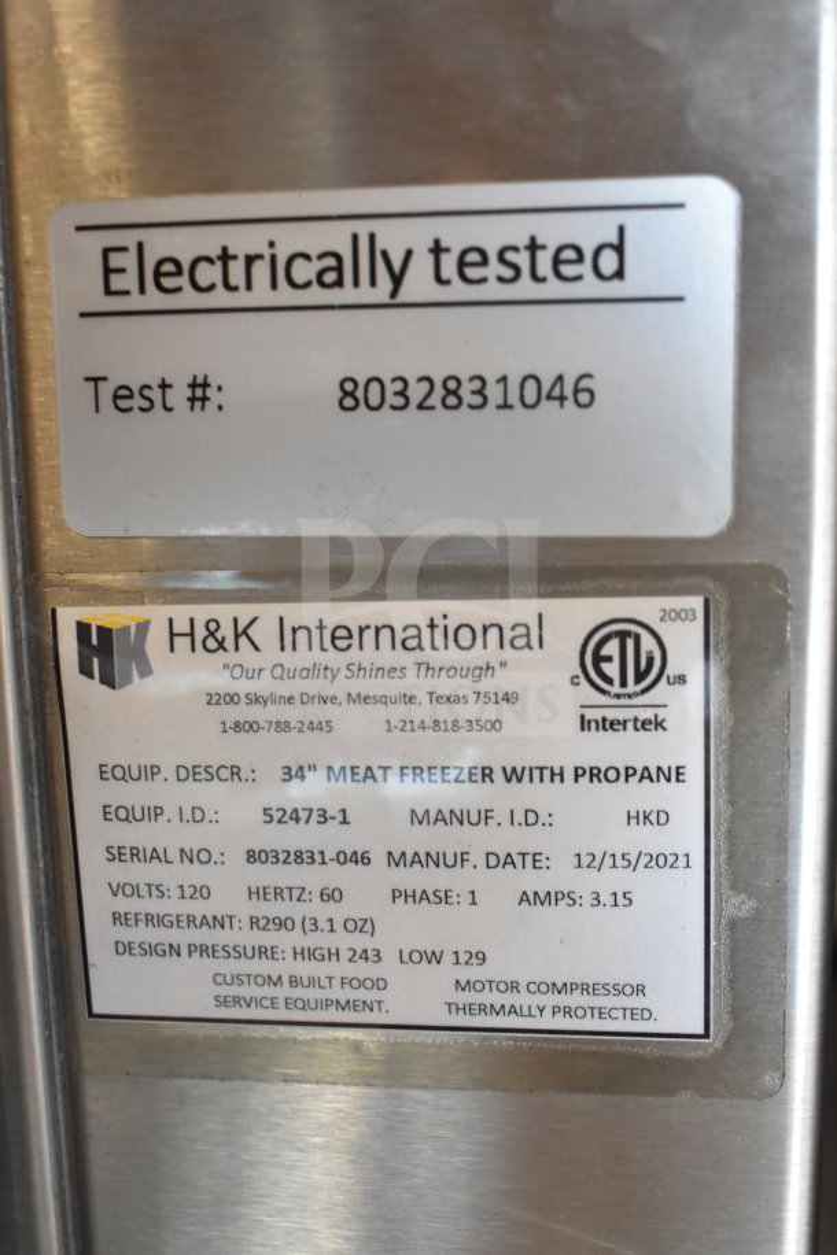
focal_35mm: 42
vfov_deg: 46.4
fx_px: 1465
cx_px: 418
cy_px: 628
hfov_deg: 31.9
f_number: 4.2
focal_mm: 28
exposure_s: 1/50
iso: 1600
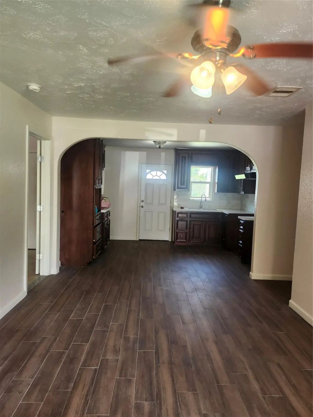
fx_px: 277
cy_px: 208
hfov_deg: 58.9
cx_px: 156
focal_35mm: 23
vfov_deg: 73.9
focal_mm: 5.54
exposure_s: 1/120
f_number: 1.8
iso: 200
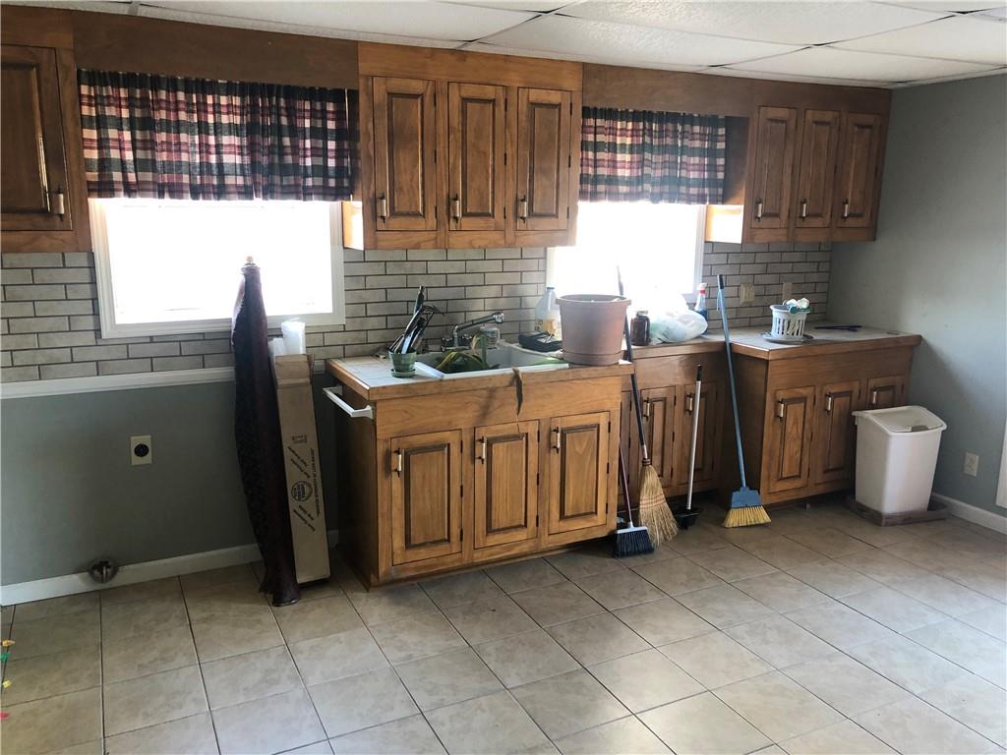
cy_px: 378
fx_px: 815
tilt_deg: -11.8
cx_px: 504
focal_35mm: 28
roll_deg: -0.6
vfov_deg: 49.7
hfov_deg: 63.4
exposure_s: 1/15
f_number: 1.8
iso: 40
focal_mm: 3.99
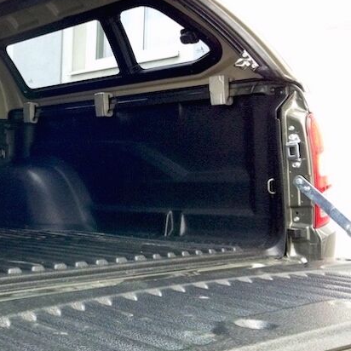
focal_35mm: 60
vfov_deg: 28.5
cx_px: 24
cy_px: 129
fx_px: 688
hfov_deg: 27.4
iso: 125
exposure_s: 1/120
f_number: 2.8
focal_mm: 3.85
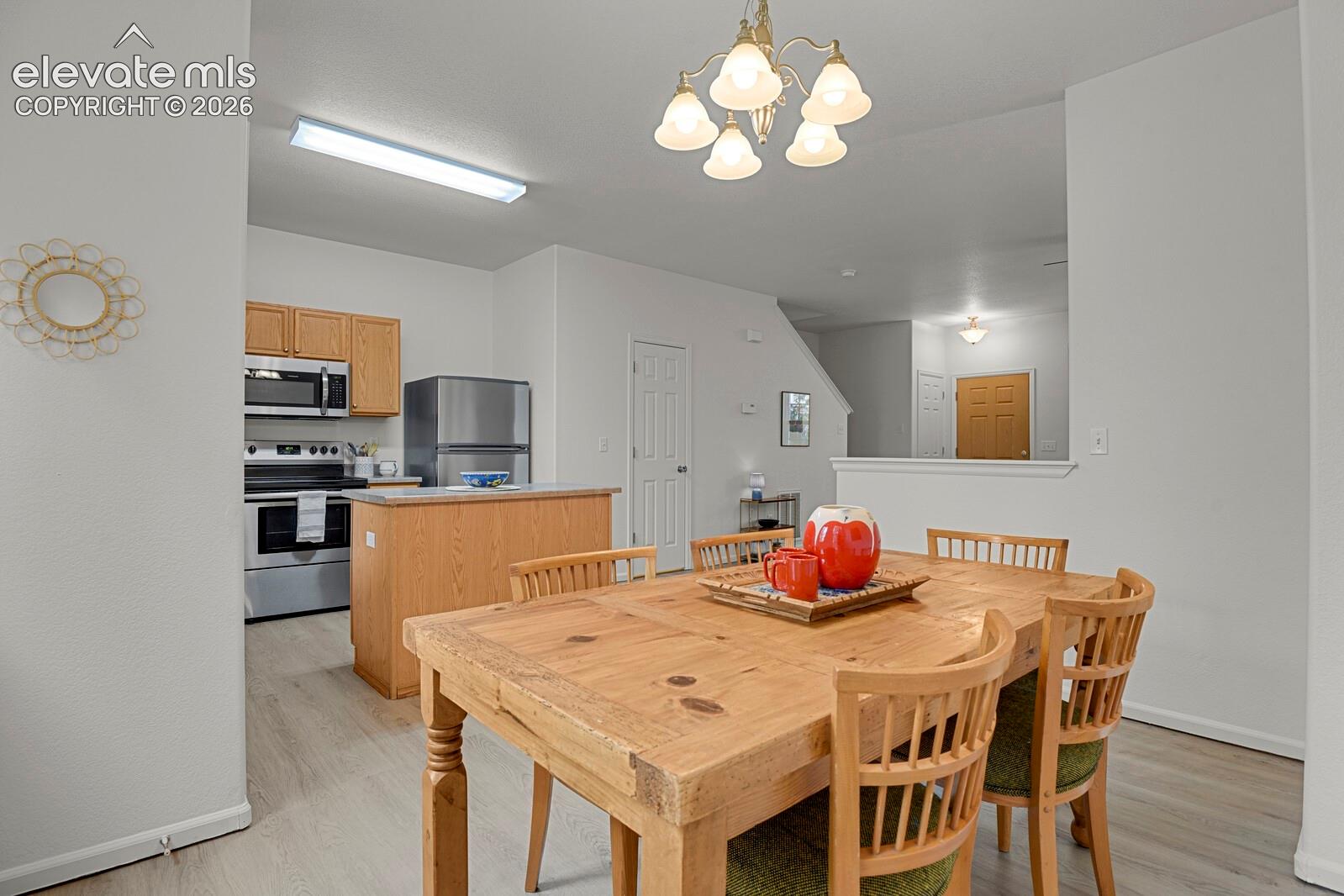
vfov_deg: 70.4
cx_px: 672
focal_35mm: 17
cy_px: 448
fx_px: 635
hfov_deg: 93.3
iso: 250
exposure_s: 1.6
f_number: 6.3
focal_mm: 17
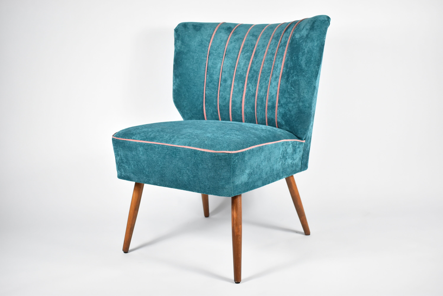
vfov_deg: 29.0
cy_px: 148
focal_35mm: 46
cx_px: 222
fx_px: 573
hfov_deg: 42.3
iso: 1250
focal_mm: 31
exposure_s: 1/125
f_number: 4.2
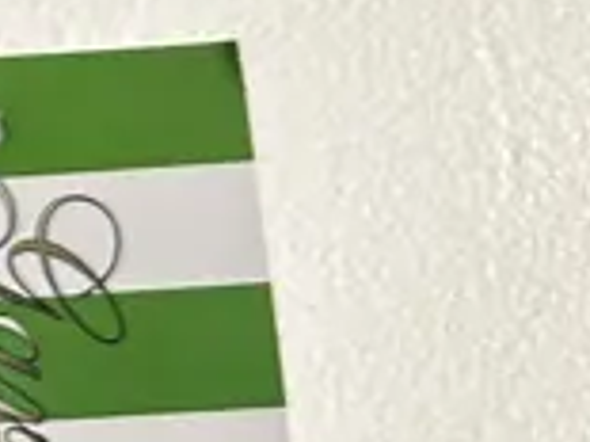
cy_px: 198
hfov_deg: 9.7
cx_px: -1146
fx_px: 2708
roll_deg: +1.8
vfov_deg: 9.3
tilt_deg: +13.5
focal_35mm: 159
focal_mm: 6.86
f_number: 1.78
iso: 160
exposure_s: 1/50
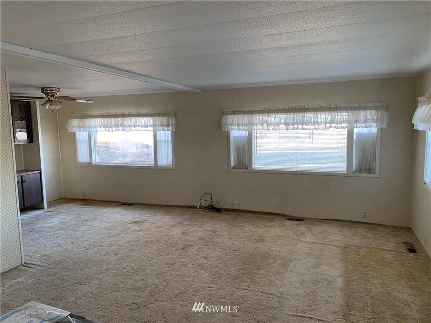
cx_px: 216
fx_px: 324
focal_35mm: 26
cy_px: 162
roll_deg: +0.5
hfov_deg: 67.3
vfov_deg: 53.1
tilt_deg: -6.7
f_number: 1.8
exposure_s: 1/74
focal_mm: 4.25
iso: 100
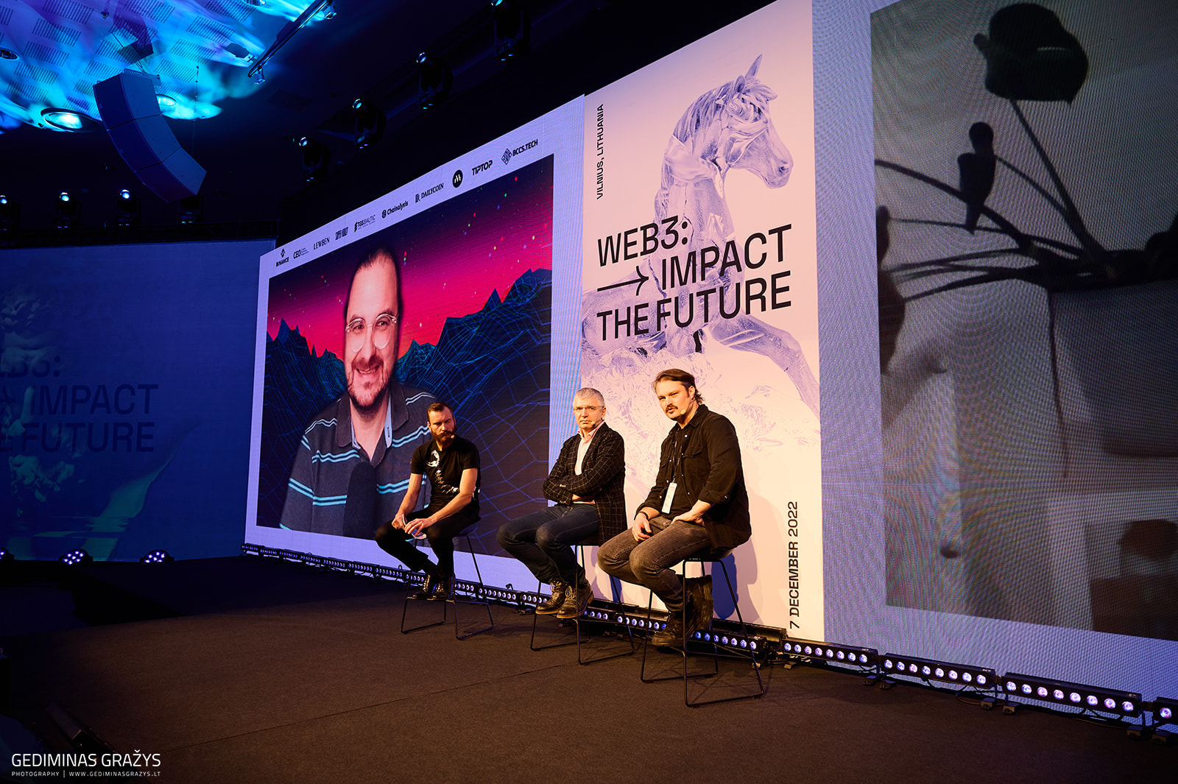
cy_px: 392
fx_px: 785
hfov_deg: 73.8
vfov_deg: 53.1
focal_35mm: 24
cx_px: 589
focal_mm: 24
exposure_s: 1/160
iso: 560
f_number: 3.2
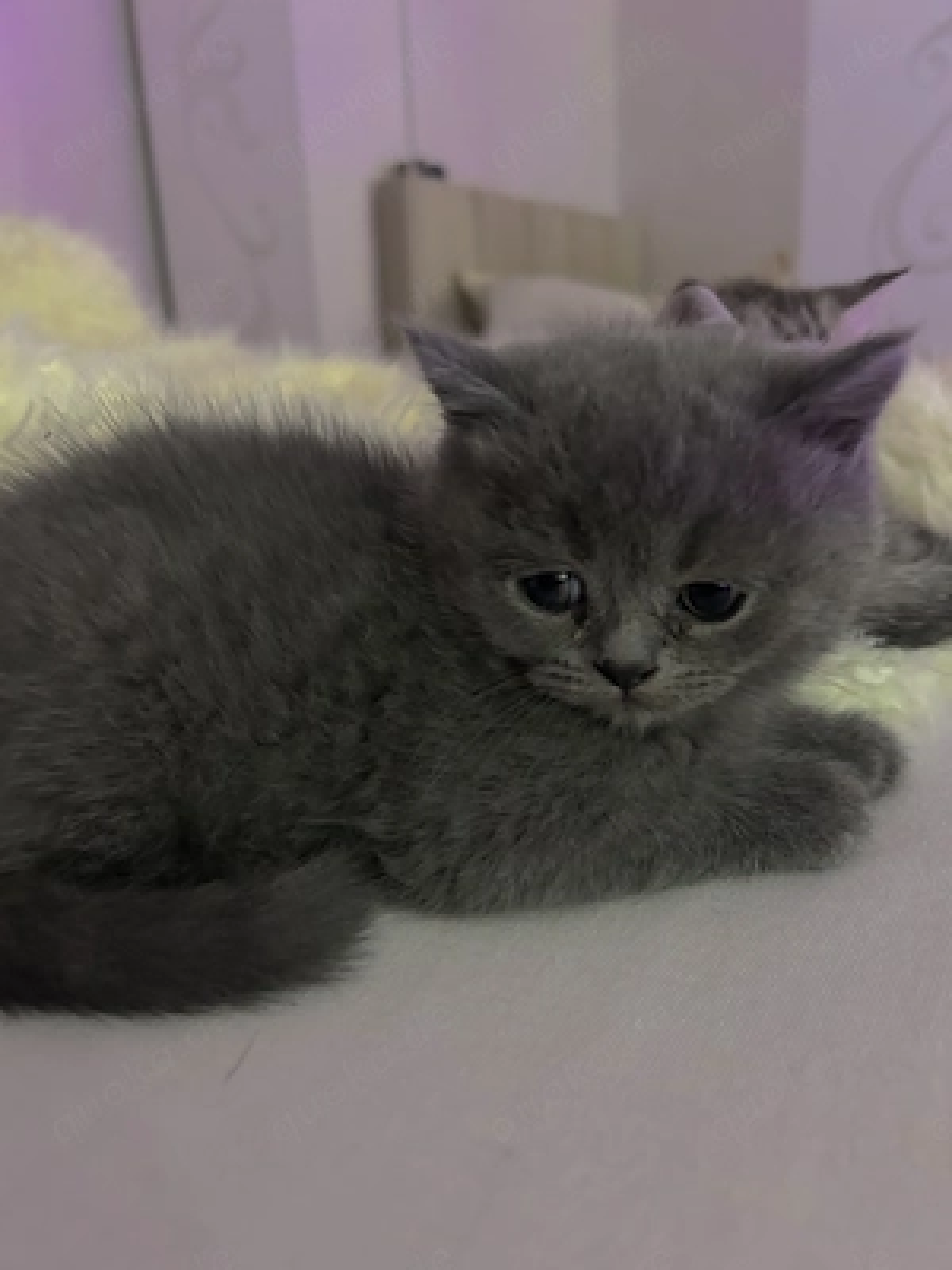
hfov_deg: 53.1
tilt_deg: -20.4
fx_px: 953
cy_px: 635
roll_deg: +3.0
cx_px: 476
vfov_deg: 67.3
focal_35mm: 26
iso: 640
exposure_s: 1/29
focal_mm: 5.7
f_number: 1.5
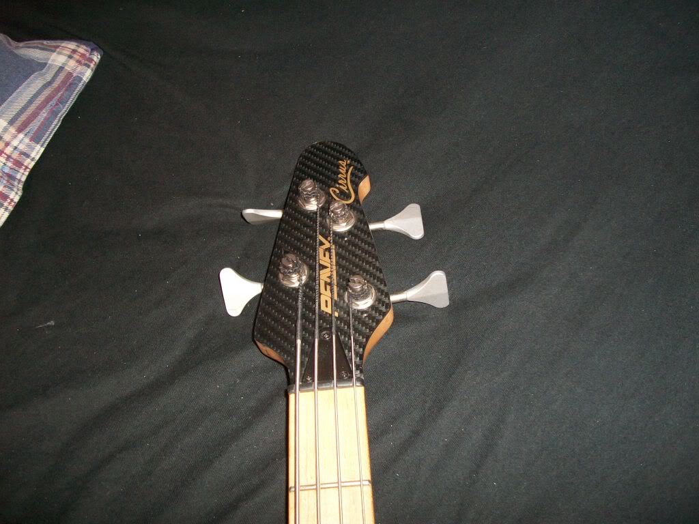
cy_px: 262
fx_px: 646
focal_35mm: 32
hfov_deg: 56.8
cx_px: 350
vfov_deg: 44.2
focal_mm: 5.7
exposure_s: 1/30
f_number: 2.9
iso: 160
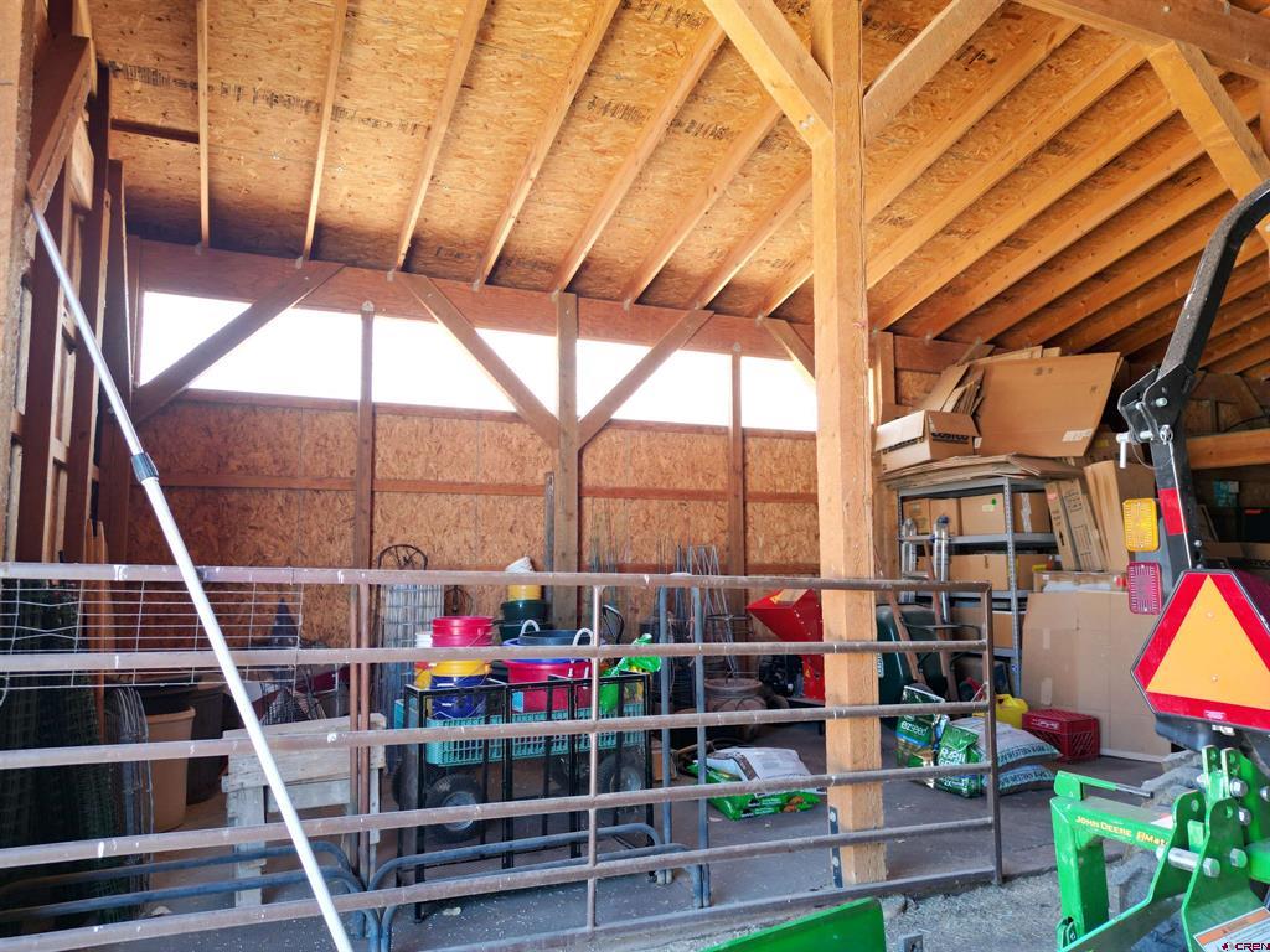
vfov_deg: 56.8
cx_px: 635
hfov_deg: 71.6
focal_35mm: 24
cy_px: 476
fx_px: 881
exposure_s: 1/60
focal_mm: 6.72
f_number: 1.7
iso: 120
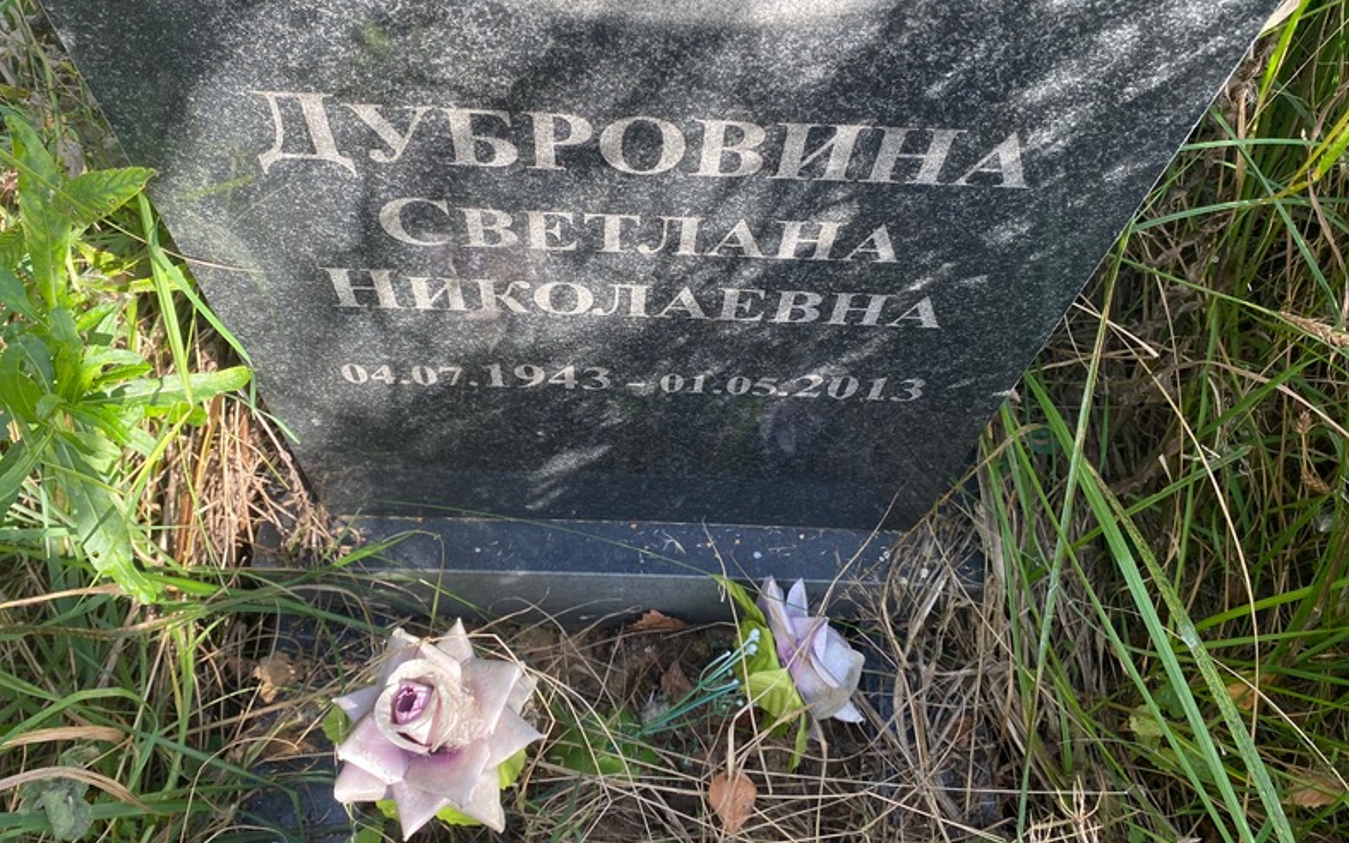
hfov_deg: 66.5
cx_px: 675
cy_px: 341
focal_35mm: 28
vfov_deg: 44.3
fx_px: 1029
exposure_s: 1/182
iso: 32
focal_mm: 4.25
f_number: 1.8
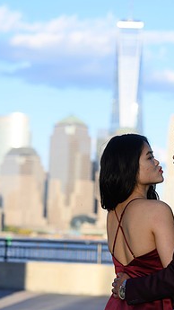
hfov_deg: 10.4
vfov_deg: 18.4
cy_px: 114
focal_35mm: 116
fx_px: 952
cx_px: 125
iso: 160
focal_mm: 85
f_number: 4
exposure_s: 1/640
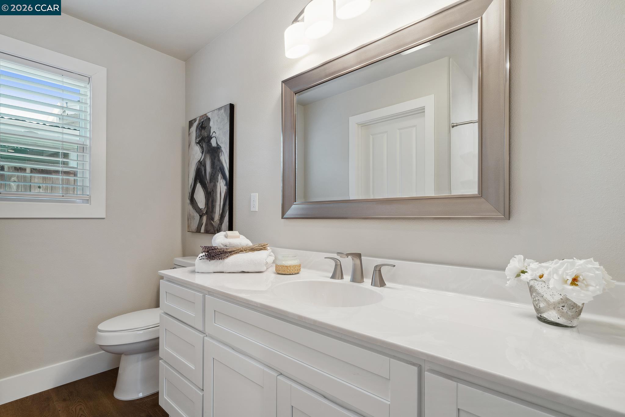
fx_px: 278
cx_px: 312
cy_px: 208
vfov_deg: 73.7
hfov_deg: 96.7
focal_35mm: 16
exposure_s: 1/5
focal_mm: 16
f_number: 11
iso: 400
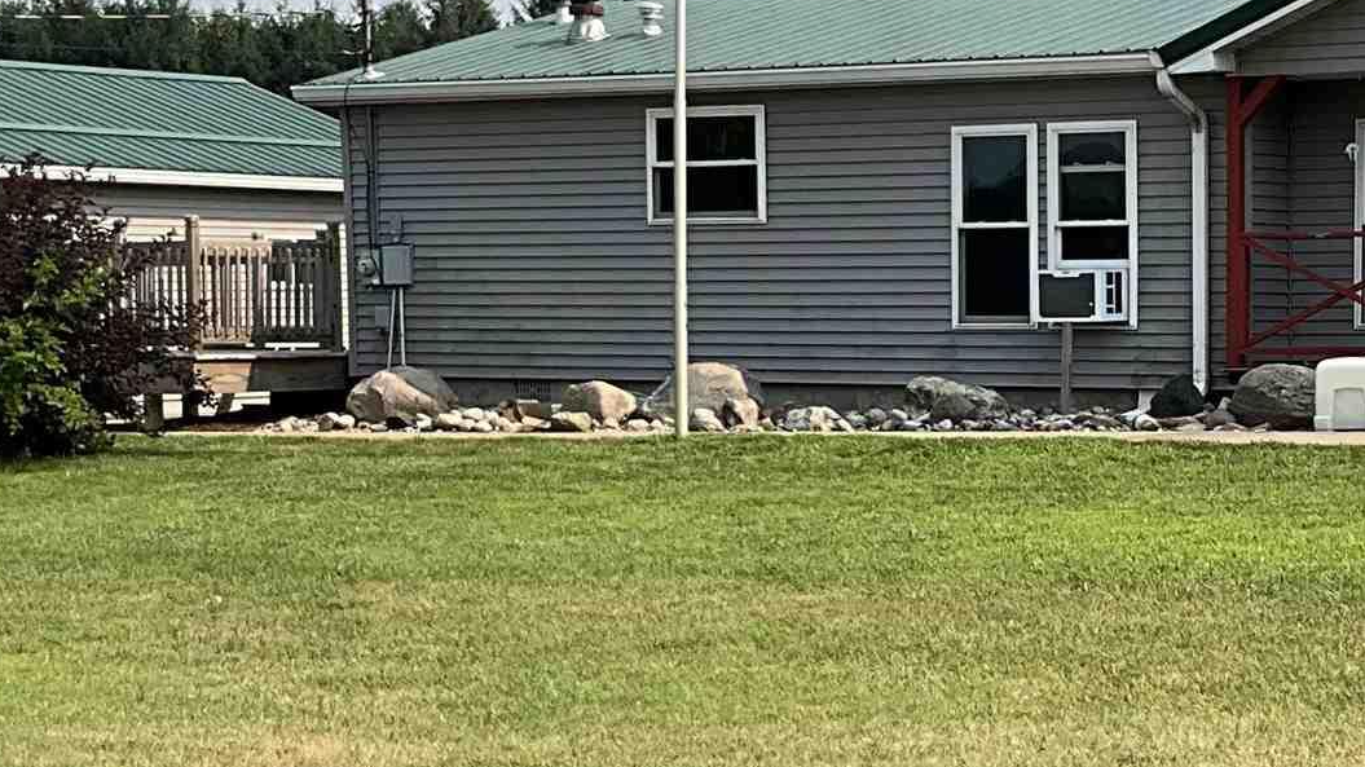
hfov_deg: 22.8
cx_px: 1141
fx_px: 3329
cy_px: 538
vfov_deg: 13.1
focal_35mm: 92
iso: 25
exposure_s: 1/1984
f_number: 1.8
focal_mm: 3
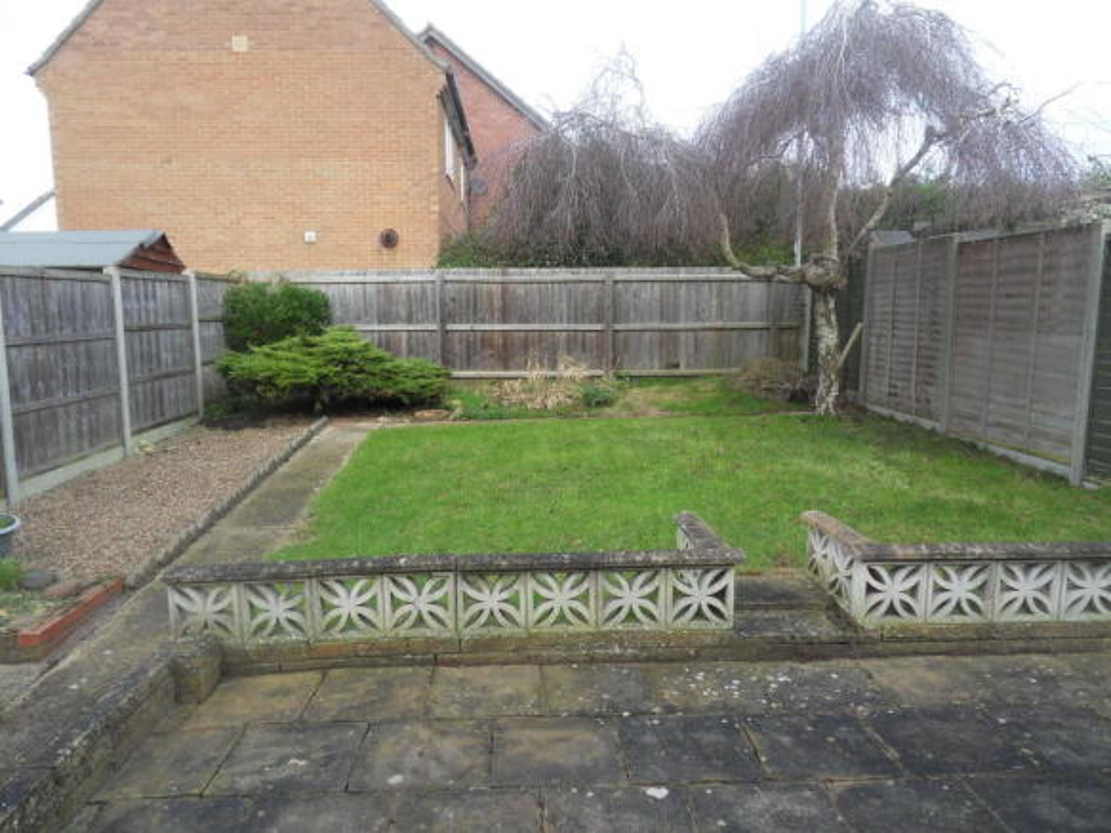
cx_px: 556
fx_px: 770
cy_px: 416
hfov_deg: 71.6
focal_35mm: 24
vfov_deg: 56.8
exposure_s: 1/125
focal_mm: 4.2
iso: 80
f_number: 3.3
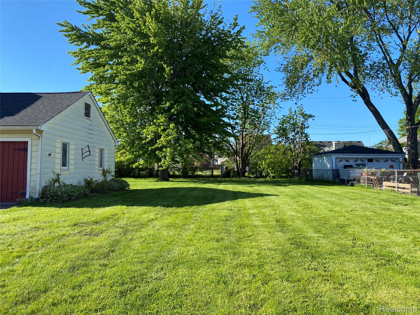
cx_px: 210
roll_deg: -0.5
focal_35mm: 26
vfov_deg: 53.1
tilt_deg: +0.1
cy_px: 158
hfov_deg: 67.3
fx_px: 315
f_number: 1.8
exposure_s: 1/1272
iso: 32
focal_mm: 4.25
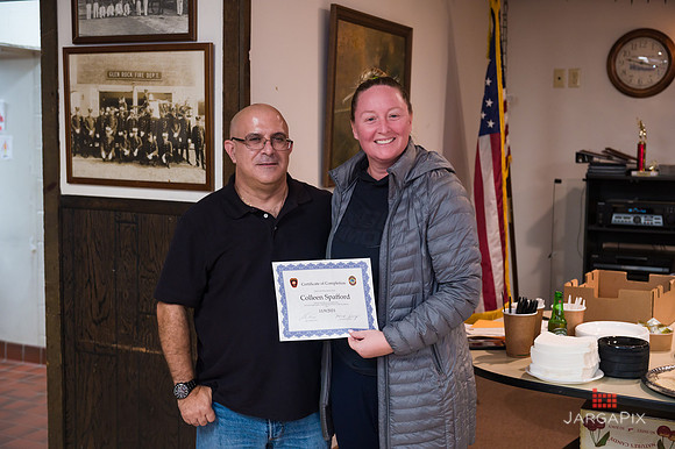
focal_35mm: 48
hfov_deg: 41.1
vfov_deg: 28.0
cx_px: 338
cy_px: 224
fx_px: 899
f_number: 3.5
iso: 1000
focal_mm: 48
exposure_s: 1/125
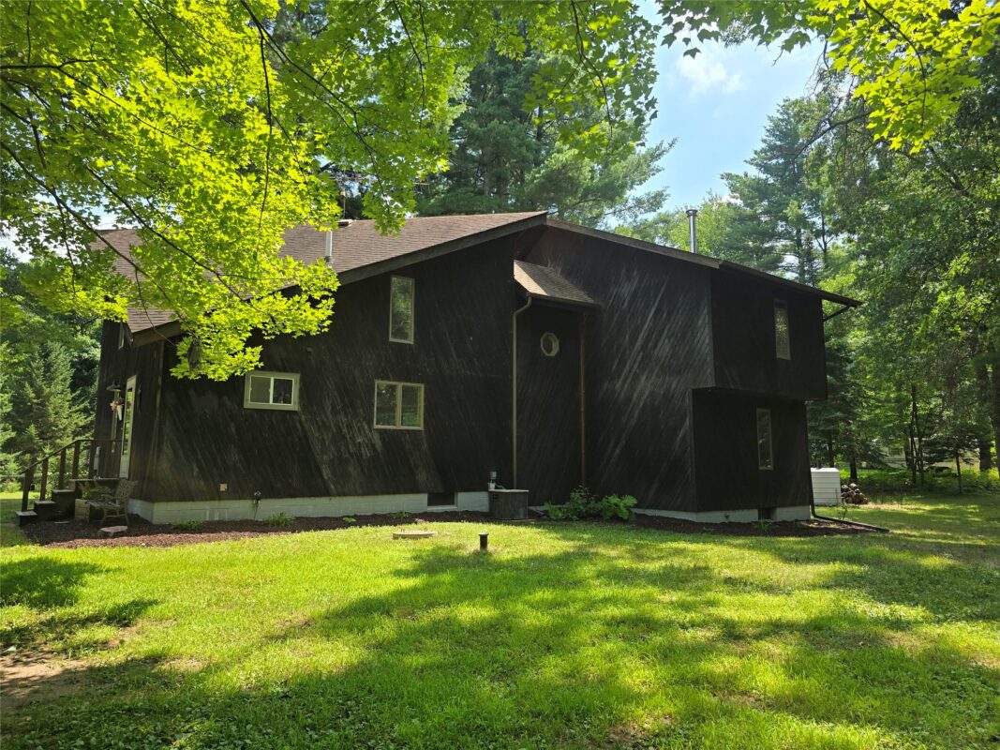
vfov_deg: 58.9
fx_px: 664
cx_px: 500
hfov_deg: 73.9
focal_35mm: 23
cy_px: 375
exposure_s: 1/489
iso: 12
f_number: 1.7
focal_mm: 6.3
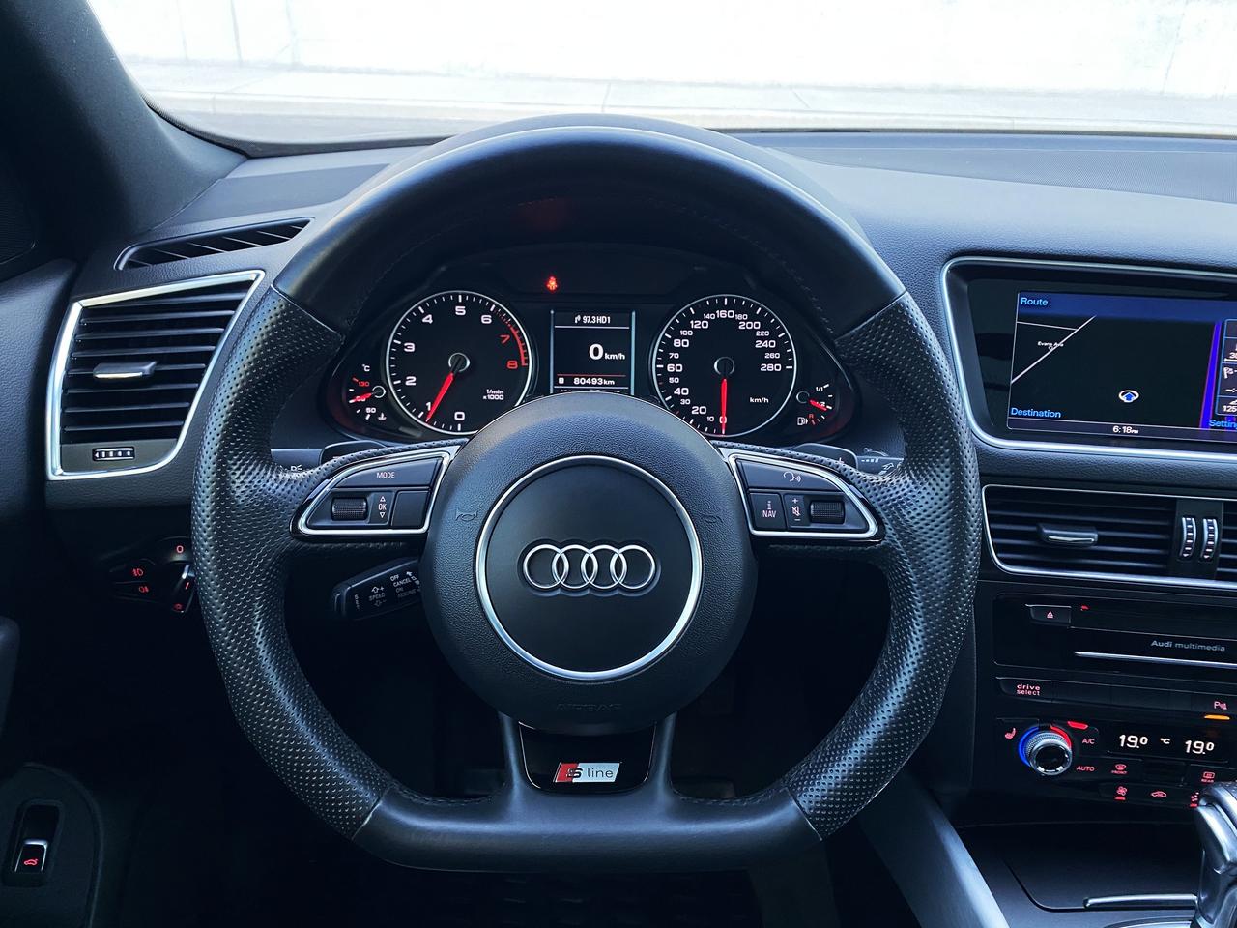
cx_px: 618
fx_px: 929
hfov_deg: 67.3
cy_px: 464
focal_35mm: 26
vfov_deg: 53.1
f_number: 1.8
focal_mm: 4.25
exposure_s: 1/60
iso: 160
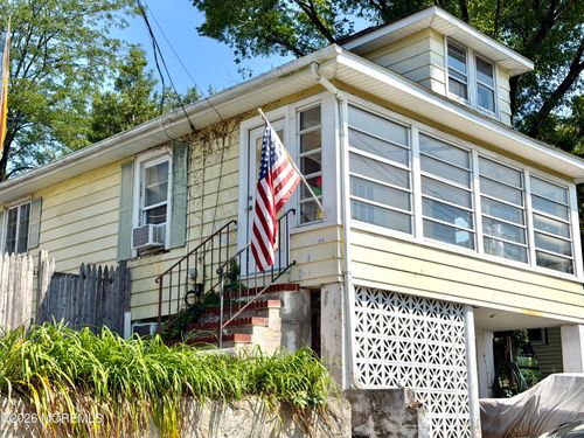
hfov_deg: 39.7
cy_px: 219
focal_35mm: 48
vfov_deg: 30.3
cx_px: 292
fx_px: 810
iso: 64
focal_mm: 6.76
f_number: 1.78
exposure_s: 1/5587
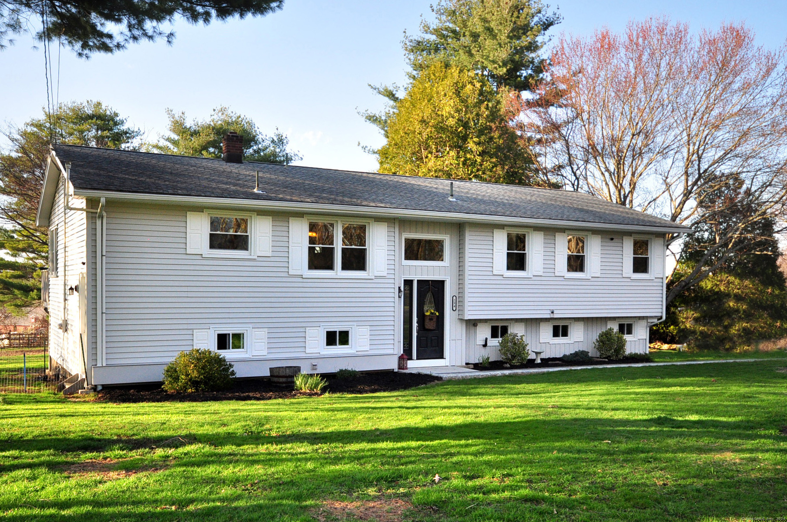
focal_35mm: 30
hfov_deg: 62.0
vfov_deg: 43.5
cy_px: 261
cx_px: 394
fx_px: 655
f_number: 7.1
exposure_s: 1/400
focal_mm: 20
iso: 640
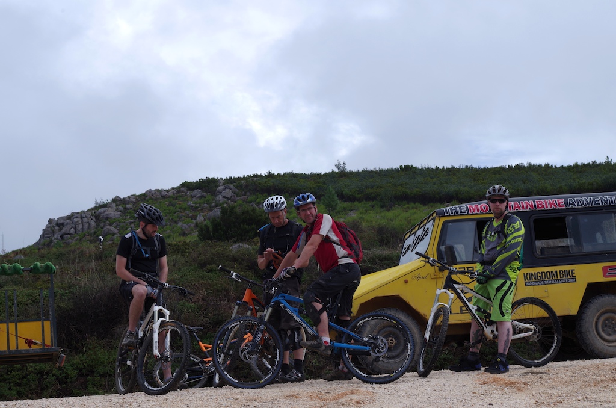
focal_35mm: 82
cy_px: 204
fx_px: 1400
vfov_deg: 16.6
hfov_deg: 24.8
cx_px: 308
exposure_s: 1/100
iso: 100
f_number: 14
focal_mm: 55
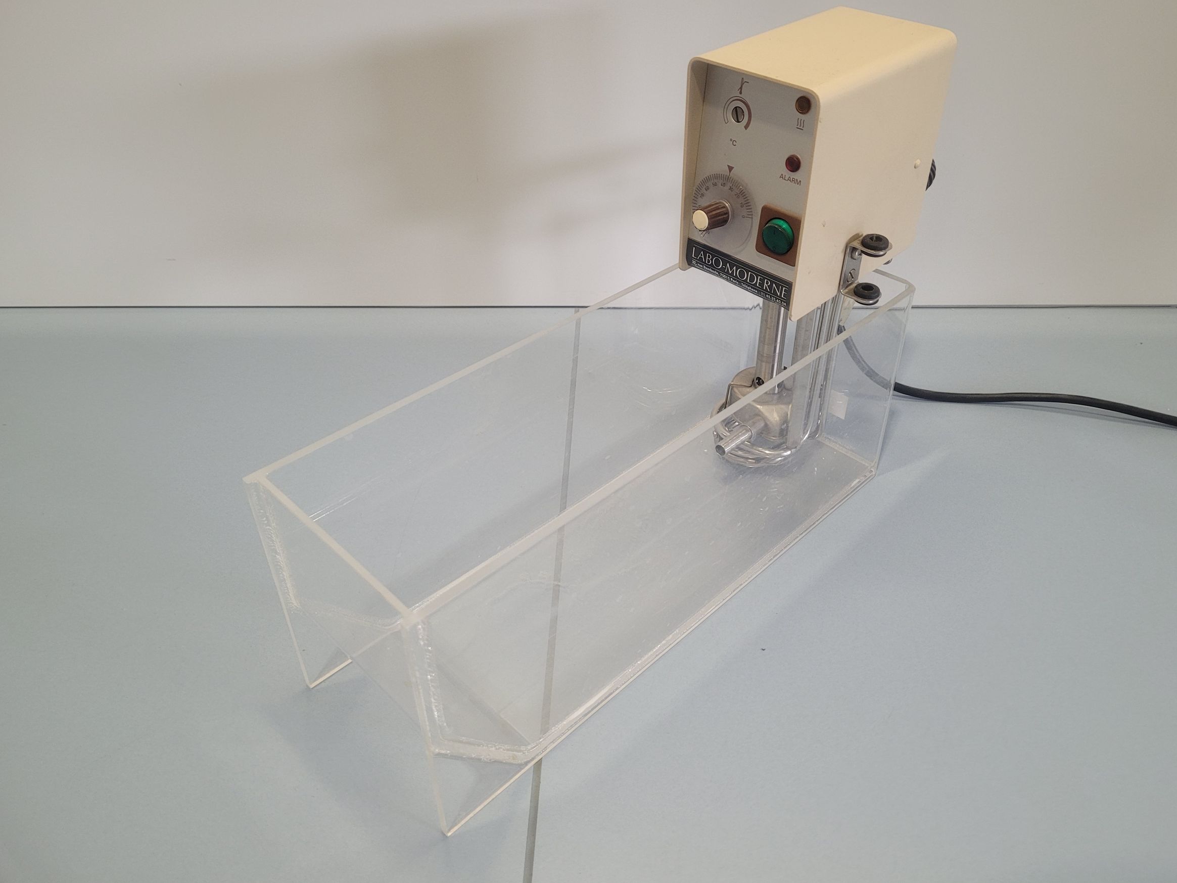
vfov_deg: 51.3
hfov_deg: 65.3
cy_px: 426
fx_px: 918
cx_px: 603
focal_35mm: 27
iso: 200
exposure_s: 1/100
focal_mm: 5.4
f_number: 1.8
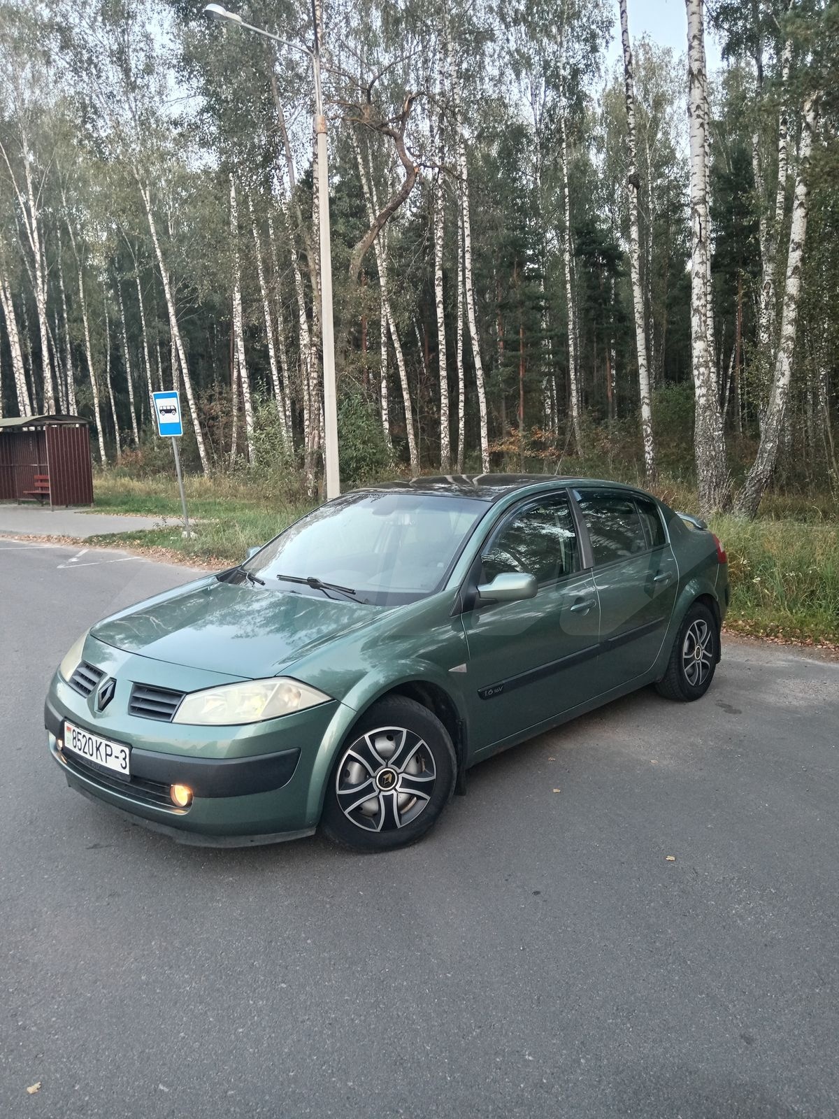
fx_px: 873
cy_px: 560
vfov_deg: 65.3
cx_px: 420
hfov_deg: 51.4
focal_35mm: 27
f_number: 1.9
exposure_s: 1/50
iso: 439
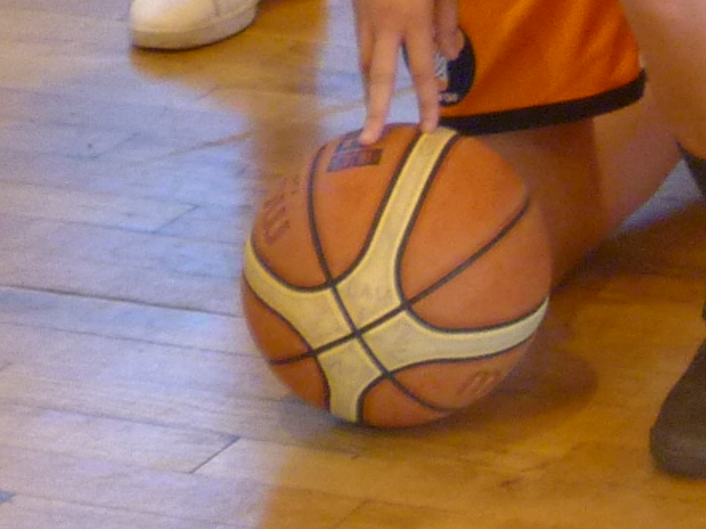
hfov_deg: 8.5
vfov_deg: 6.6
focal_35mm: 214
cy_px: -655
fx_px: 4363
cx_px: 1692
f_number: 3.1
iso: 250
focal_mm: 6.7
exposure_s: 1/60
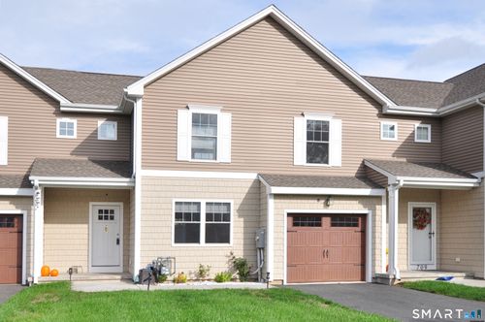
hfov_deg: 62.0
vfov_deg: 43.5
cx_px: 242
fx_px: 404
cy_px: 161
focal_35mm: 30
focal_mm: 20
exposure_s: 1/400
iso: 250
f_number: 8
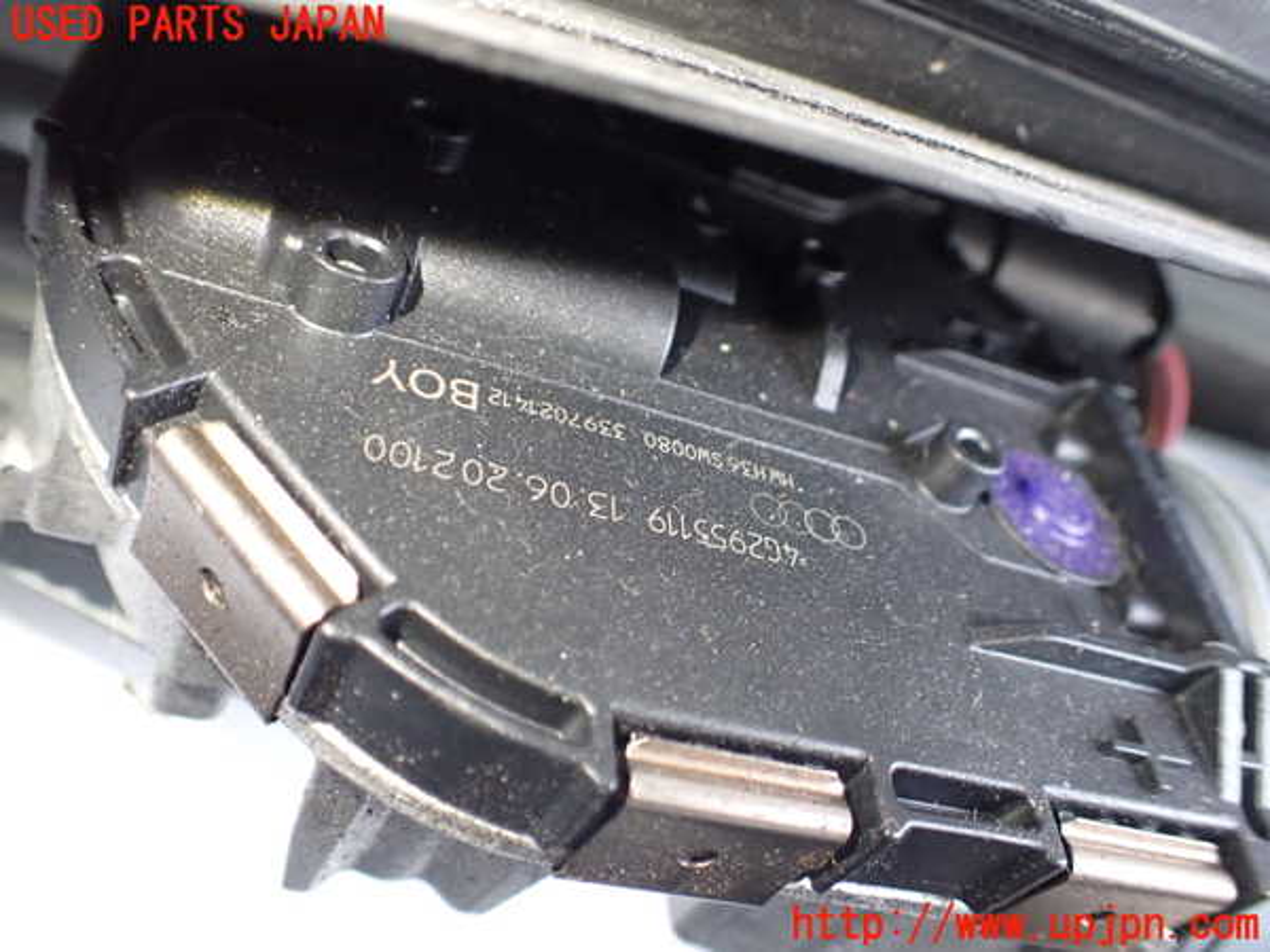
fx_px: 1101
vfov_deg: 46.8
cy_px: 476
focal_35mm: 30
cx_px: 635
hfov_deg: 60.0
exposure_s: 1/60
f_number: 2.3
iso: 800
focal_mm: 5.4
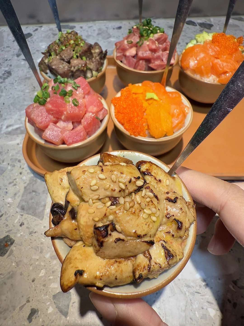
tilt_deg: -51.3
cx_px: 122
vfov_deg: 71.6
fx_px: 226
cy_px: 163
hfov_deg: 56.8
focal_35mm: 24
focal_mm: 2.22
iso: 80
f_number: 2.2
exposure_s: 1/99
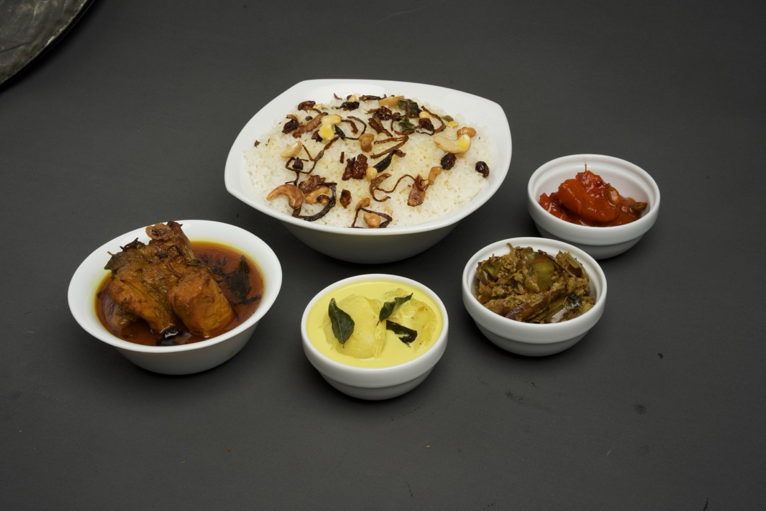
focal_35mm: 50
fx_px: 1064
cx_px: 383
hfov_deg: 39.6
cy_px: 256
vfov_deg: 27.0
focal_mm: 50
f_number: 16
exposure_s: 1/250
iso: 800
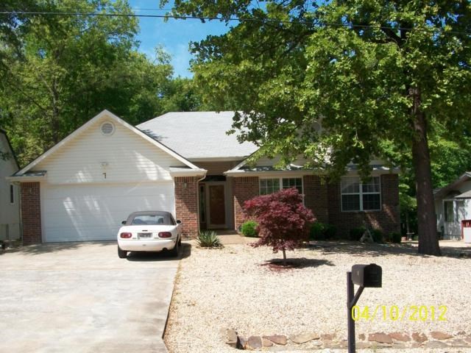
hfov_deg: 54.0
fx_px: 463
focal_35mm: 34
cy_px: 176
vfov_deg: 41.8
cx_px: 236
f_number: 5.5
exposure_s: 1/320
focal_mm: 5.7
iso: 80
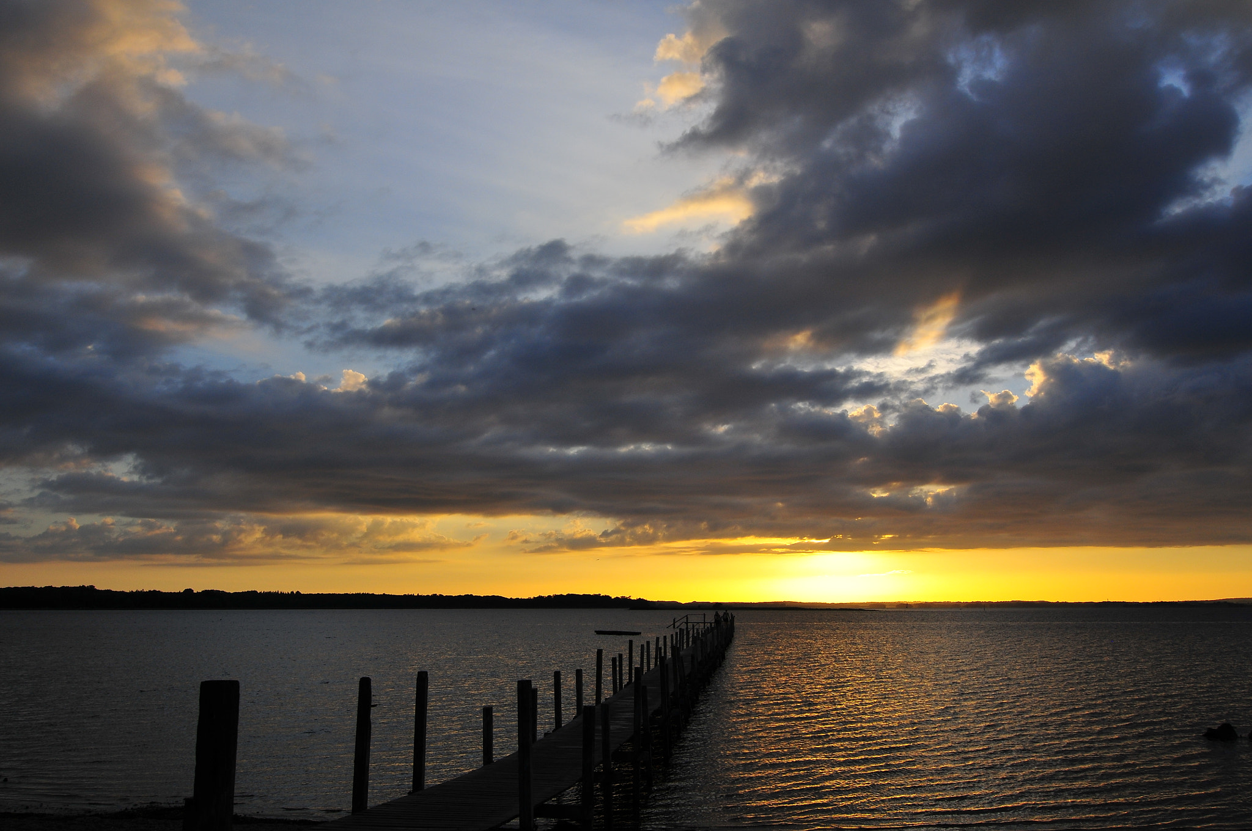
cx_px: 626
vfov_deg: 43.5
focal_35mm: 30
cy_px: 416
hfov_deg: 62.0
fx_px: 1042
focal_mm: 20
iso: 200
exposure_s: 1/400
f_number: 10
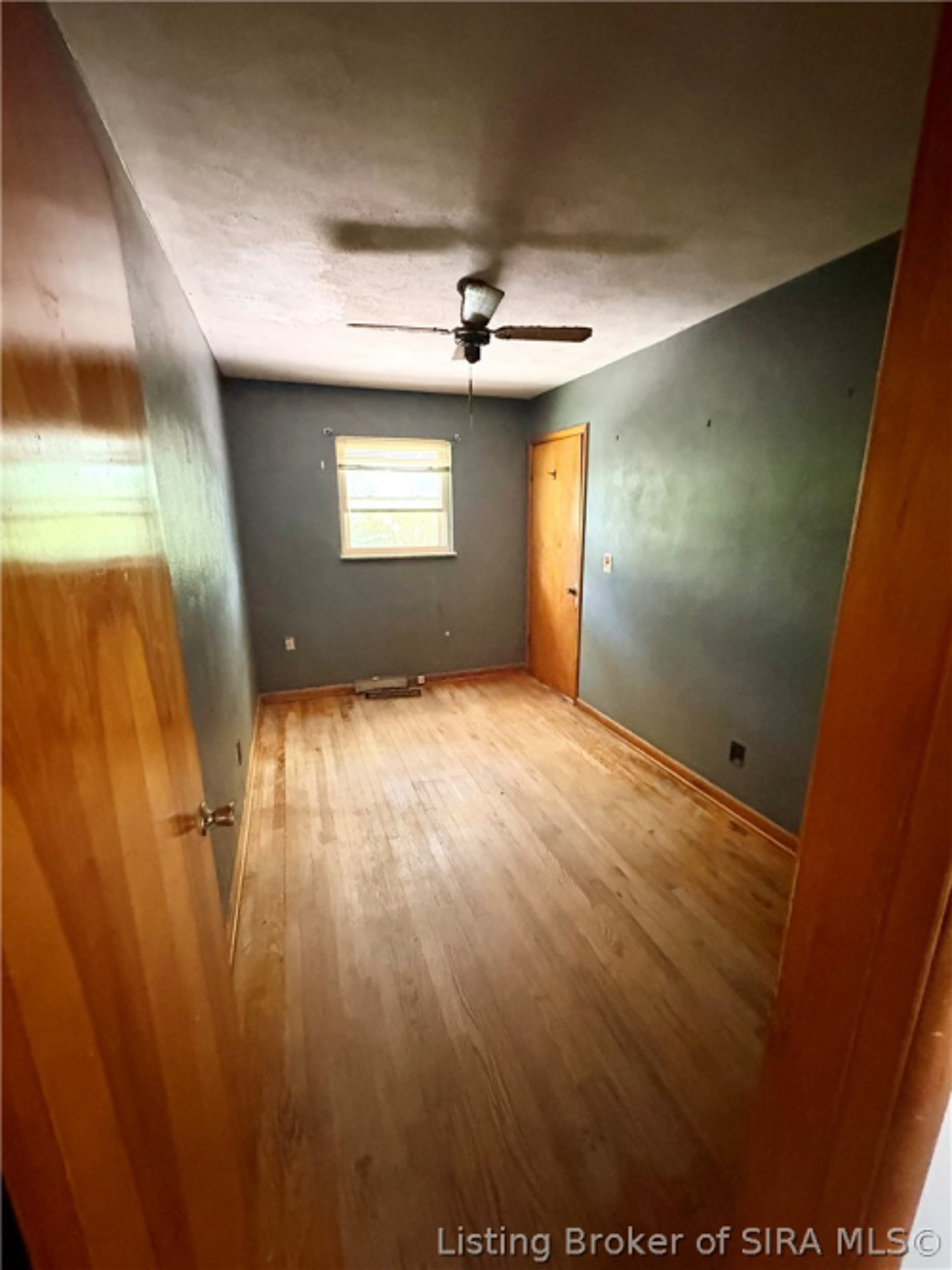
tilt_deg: -15.6
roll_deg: +0.3
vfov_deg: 102.1
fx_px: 514
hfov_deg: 85.7
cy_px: 635
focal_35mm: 14
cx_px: 476
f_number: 2.2
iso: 1250
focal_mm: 2.22
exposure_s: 1/38
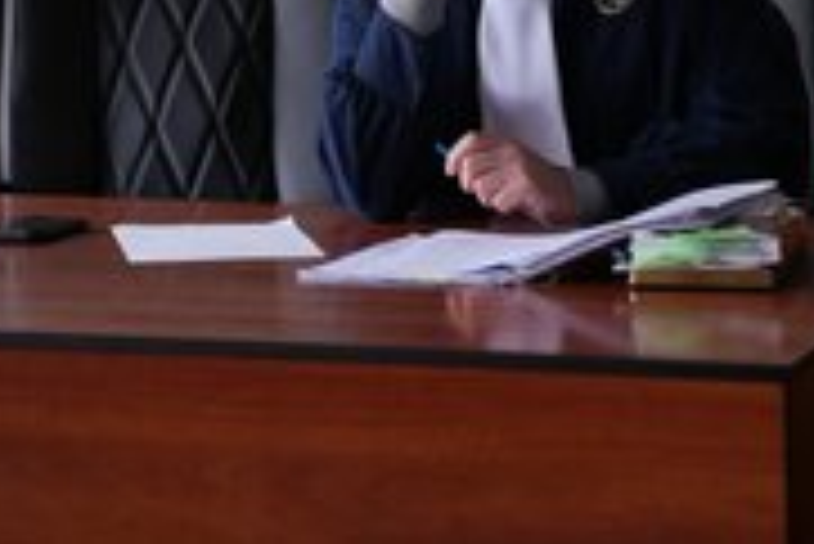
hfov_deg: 13.2
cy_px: -52
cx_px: 396
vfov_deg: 8.8
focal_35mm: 155
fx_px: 3507
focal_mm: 70
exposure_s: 1/50
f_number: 2.8
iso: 160
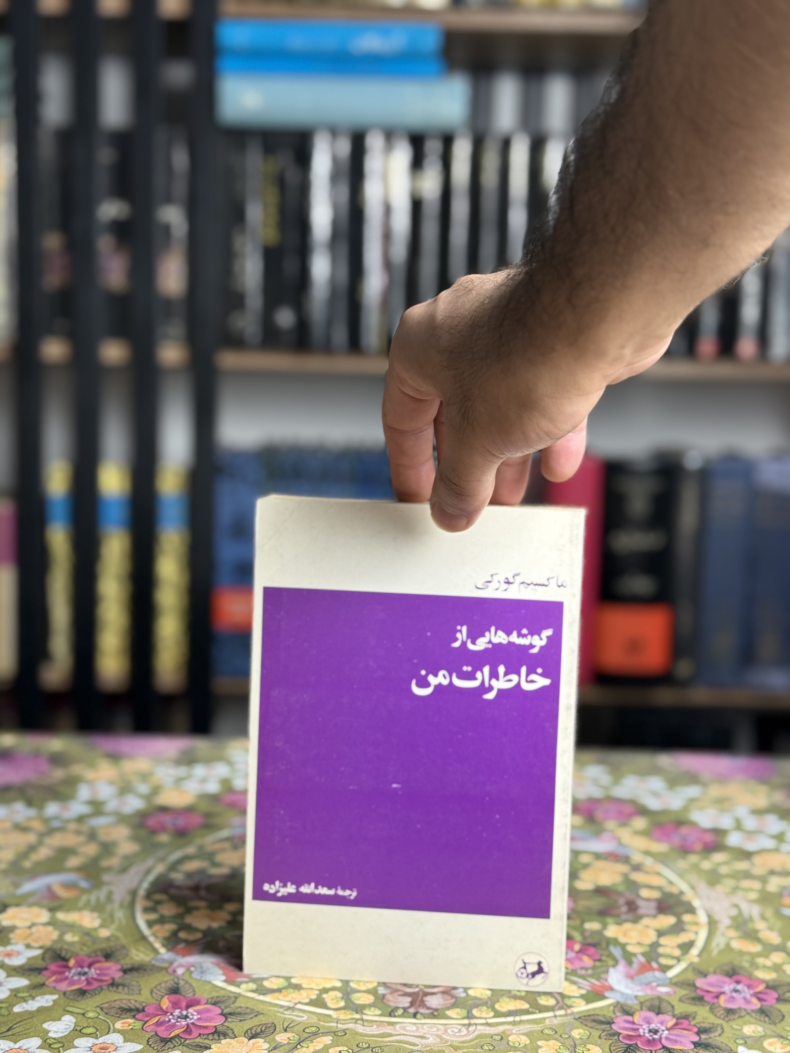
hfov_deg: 30.3
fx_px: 1461
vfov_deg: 39.7
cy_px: 526
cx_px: 395
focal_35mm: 48
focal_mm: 6.76
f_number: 1.78
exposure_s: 1/100
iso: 160
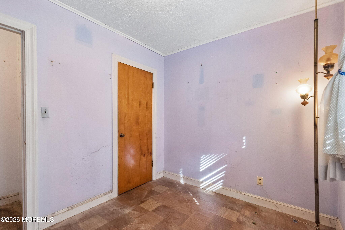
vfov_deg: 77.3
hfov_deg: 100.4
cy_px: 115
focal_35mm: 15
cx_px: 172
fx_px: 144
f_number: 7.1
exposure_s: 1/40
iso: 2000
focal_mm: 15
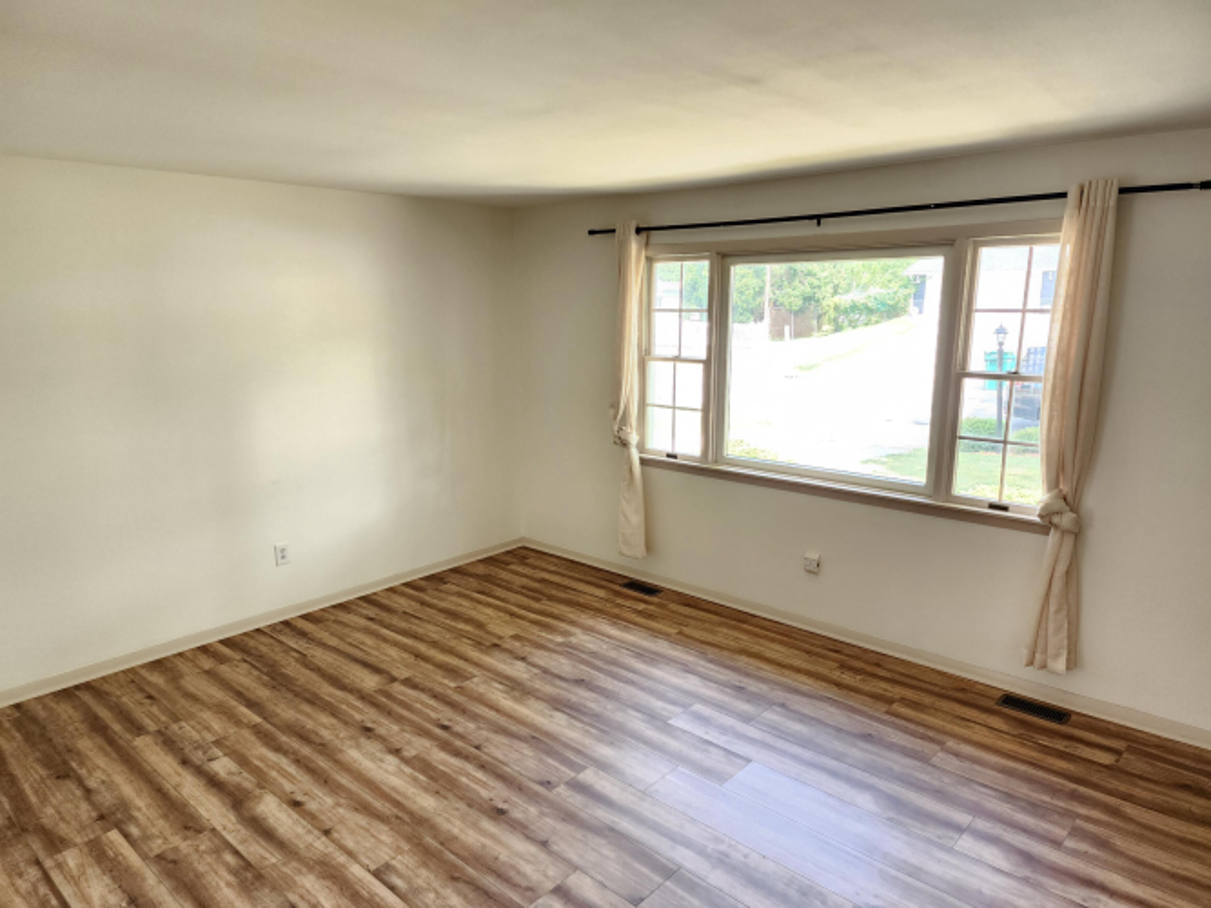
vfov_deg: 58.9
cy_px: 454
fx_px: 804
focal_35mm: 23
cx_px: 606
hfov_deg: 73.9
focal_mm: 6.4
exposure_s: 1/120
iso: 200
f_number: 1.8
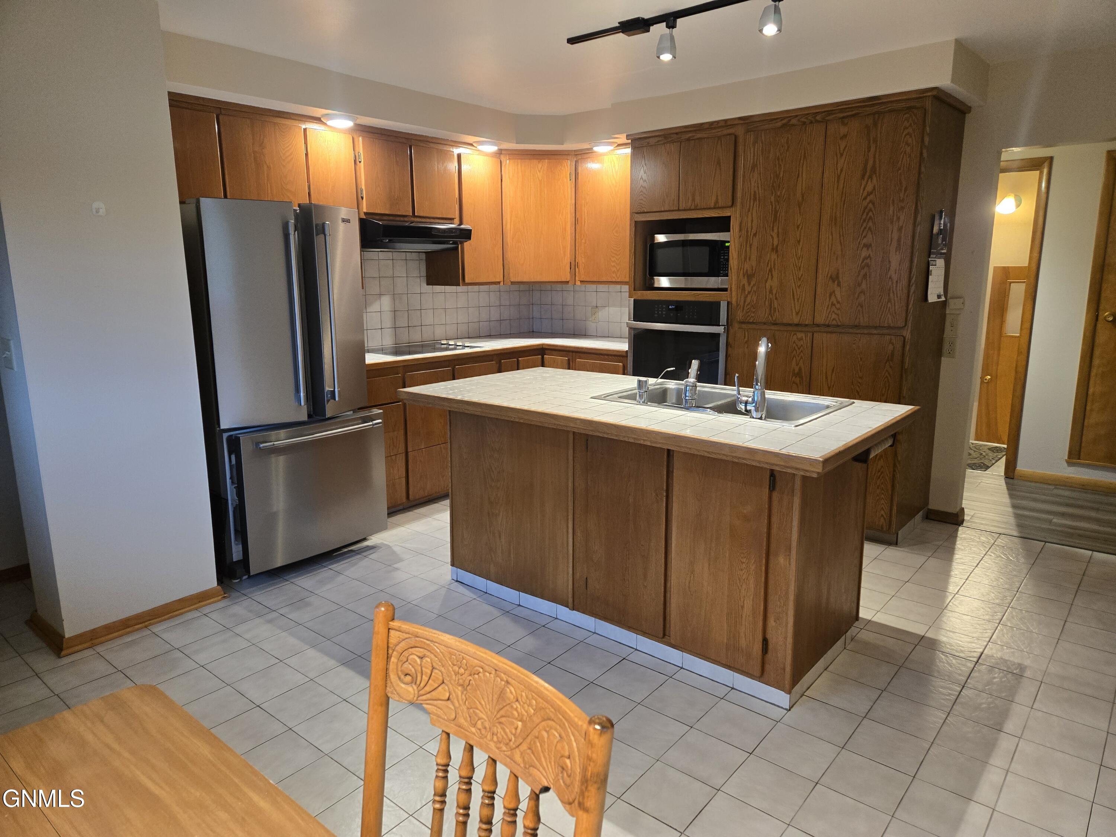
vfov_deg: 58.9
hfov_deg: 73.9
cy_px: 418
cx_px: 558
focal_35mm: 23
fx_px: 742
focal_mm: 5.4
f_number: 1.8
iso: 320
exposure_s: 1/120
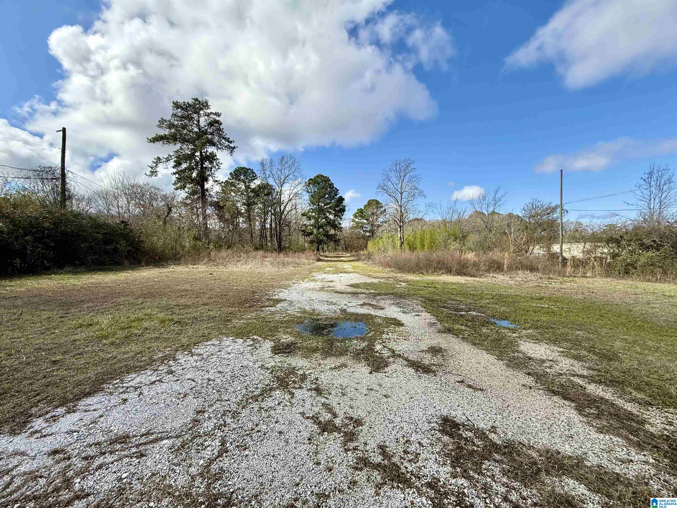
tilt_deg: +0.1
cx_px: 338
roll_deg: +0.2
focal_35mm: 14
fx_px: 274
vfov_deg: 85.7
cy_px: 254
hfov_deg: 102.1
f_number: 2.2
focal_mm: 2.22
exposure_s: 1/1431
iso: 50
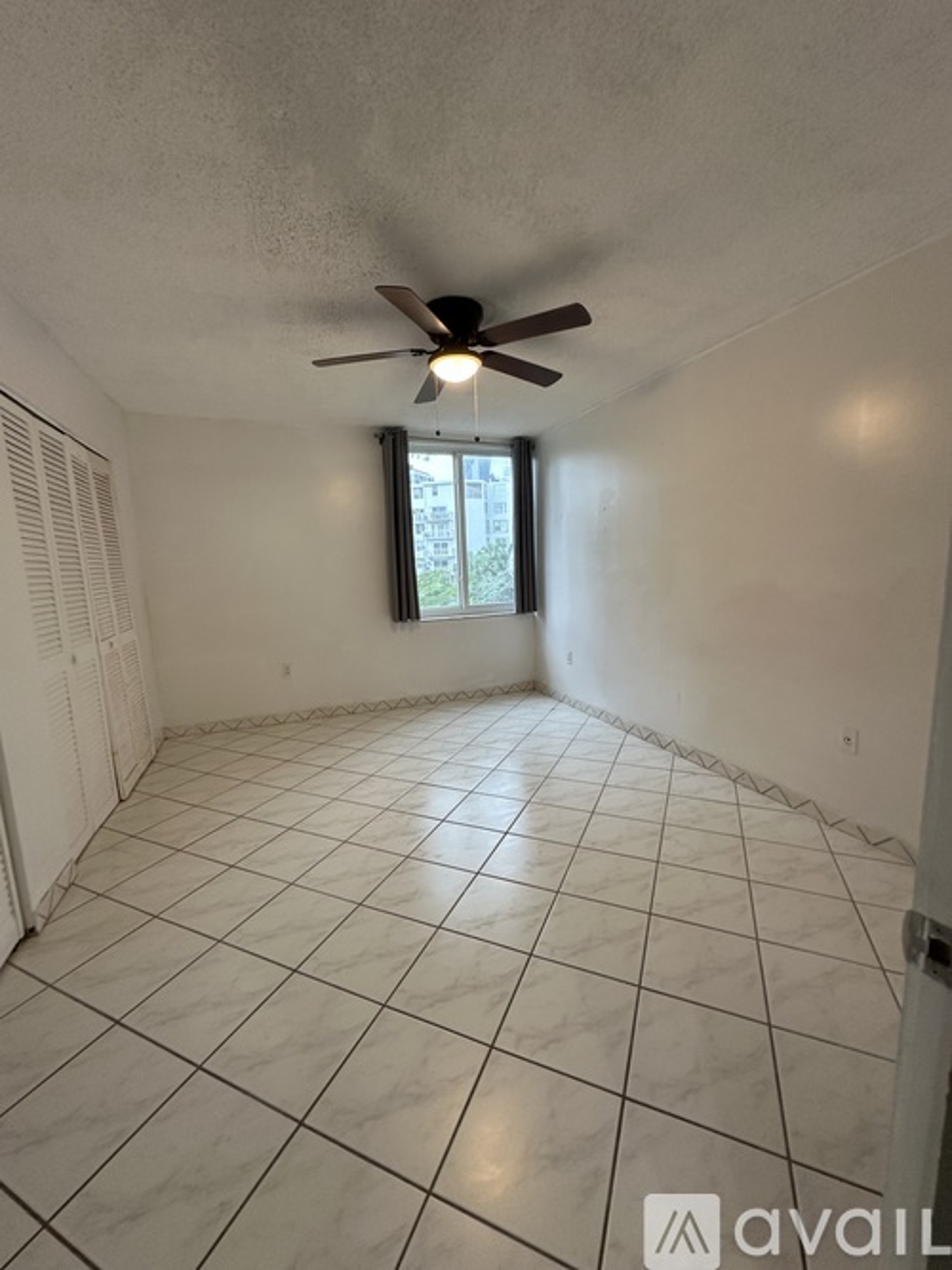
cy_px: 635
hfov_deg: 85.7
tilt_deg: -6.9
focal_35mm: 14
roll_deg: +2.7
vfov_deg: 102.1
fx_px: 514
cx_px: 476
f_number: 2.2
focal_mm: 2.22
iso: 200
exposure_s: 1/60
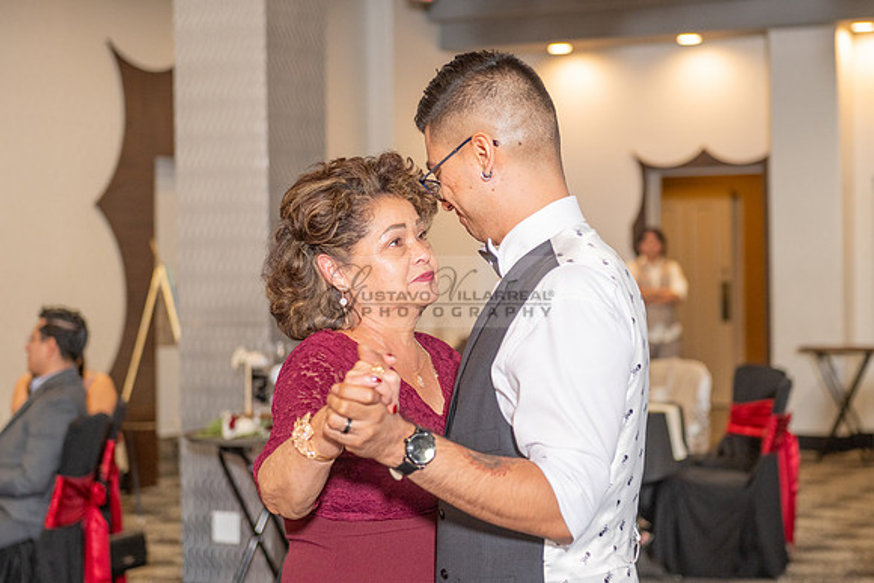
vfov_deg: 18.0
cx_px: 481
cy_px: 270
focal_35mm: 76
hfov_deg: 26.7
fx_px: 1839
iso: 800
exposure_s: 1/125
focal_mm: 62
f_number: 3.5
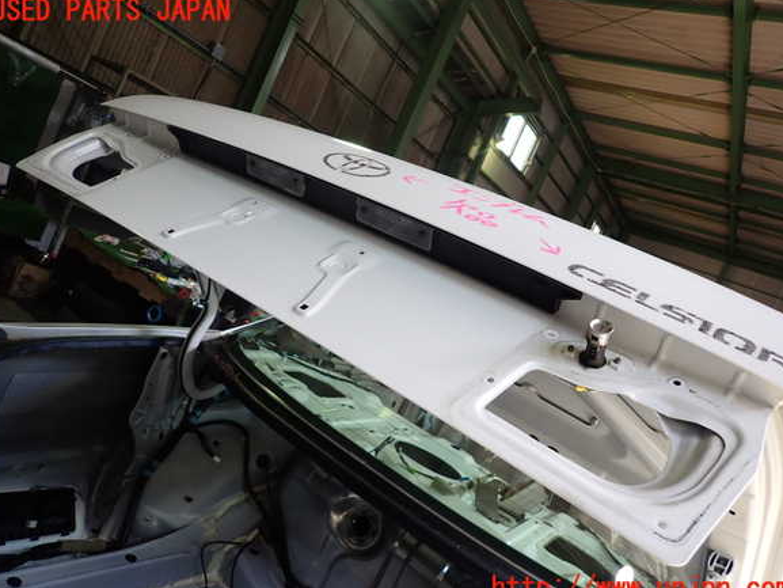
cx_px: 391
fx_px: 588
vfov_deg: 53.1
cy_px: 300
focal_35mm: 26
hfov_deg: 67.3
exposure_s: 1/125
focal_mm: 4.5
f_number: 2
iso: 125
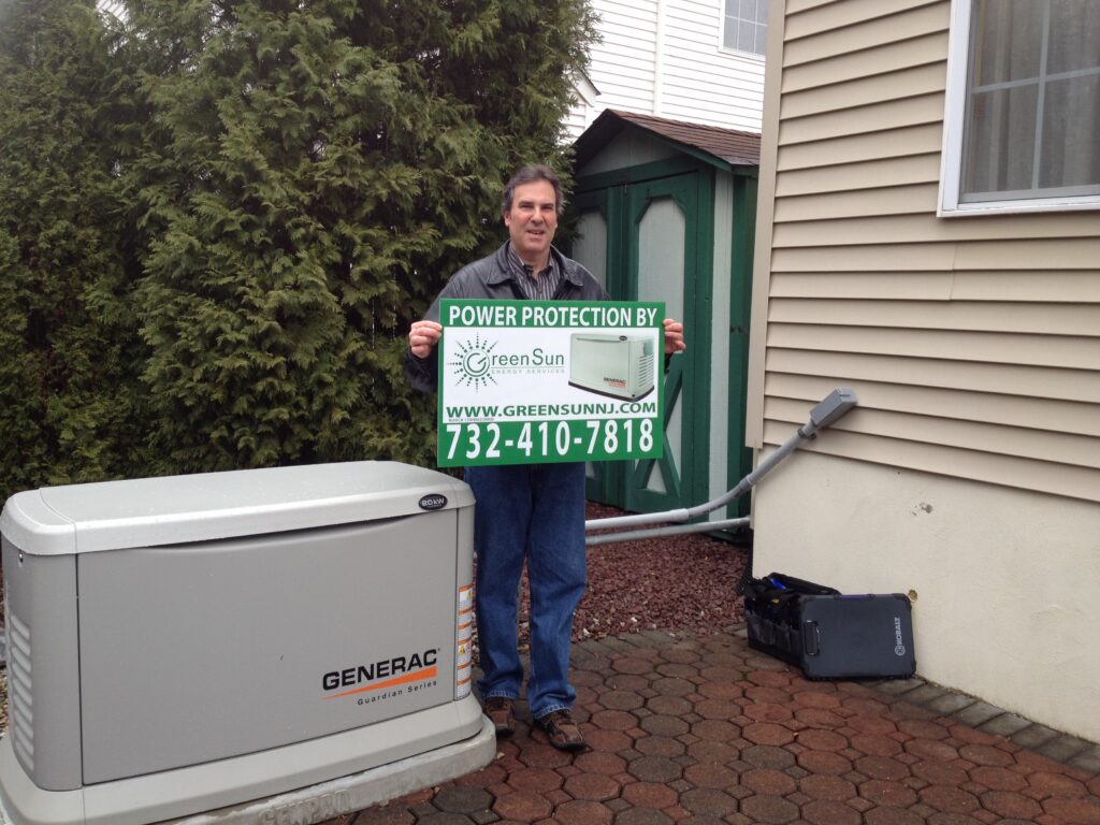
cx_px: 550
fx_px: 1112
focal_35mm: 35
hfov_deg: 52.6
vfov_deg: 40.7
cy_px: 412
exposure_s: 1/329
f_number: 2.4
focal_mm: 4.28
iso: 50
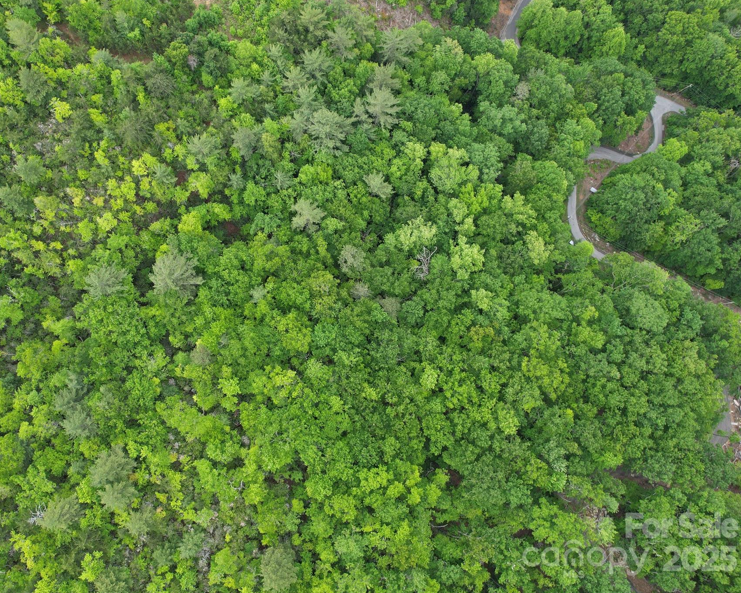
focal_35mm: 25
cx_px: 321
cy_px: 296
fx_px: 548
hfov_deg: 67.8
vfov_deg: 56.8
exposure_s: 1/250
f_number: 2.8
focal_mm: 8.38
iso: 100
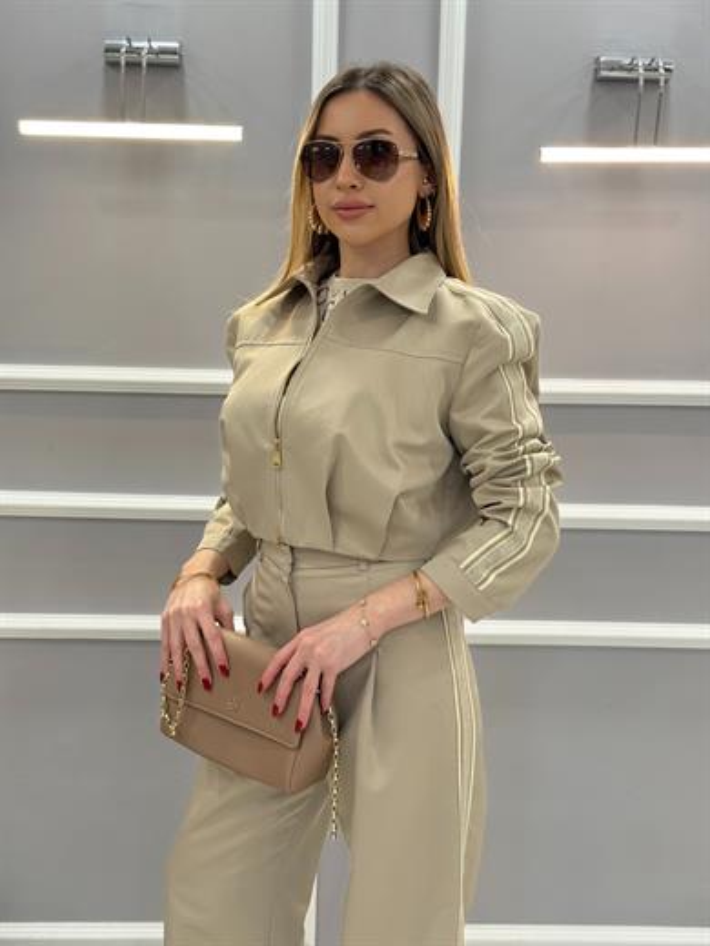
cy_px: 473
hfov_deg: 30.3
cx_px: 355
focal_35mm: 48
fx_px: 1313
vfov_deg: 39.7
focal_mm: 6.76
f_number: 1.78
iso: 100
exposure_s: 1/100
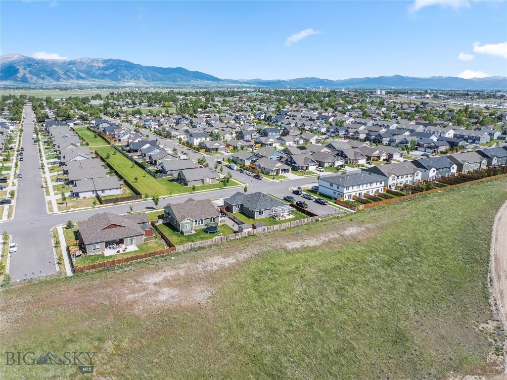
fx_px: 351
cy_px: 190
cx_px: 254
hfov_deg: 71.6
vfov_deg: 56.8
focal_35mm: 24
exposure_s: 1/2000
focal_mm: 12.29
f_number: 2.8
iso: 100
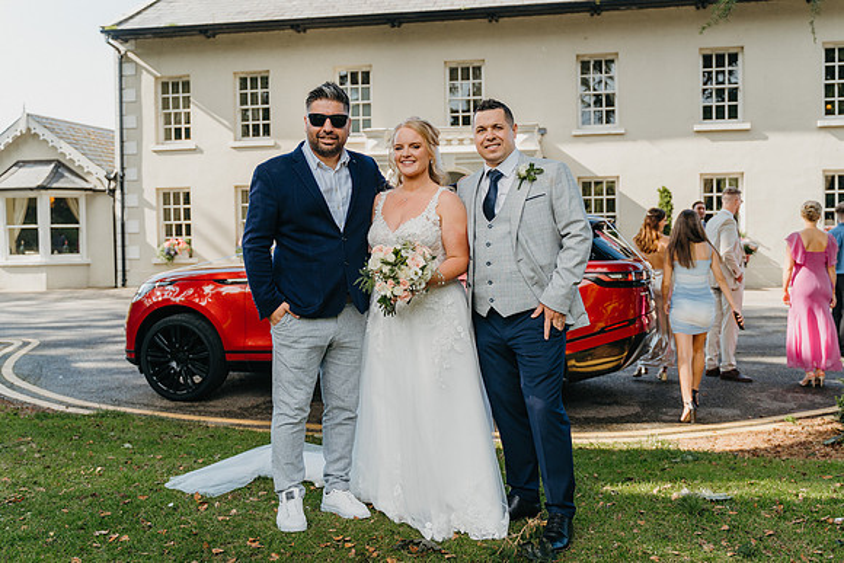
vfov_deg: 36.6
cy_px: 262
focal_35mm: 36
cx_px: 458
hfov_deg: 52.6
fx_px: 852
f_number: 2.8
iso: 250
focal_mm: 30
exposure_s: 1/1000
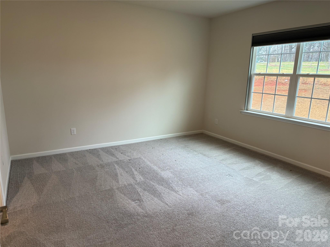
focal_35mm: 24
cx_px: 165
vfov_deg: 56.8
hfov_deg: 71.6
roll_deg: -1.1
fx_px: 229
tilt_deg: -12.9
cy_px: 124
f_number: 1.78
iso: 125
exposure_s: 1/120
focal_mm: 6.76
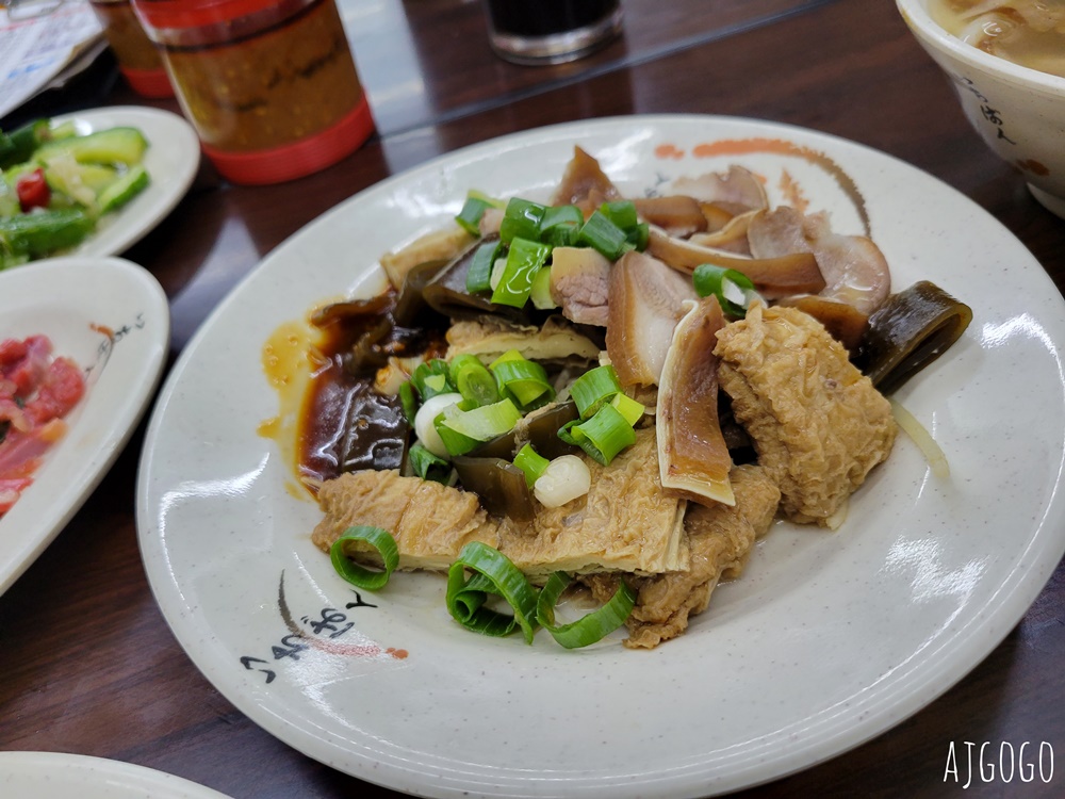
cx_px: 532
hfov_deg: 67.3
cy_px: 400
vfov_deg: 53.1
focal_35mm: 26
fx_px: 800
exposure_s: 1/120
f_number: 1.8
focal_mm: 5.4
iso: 250
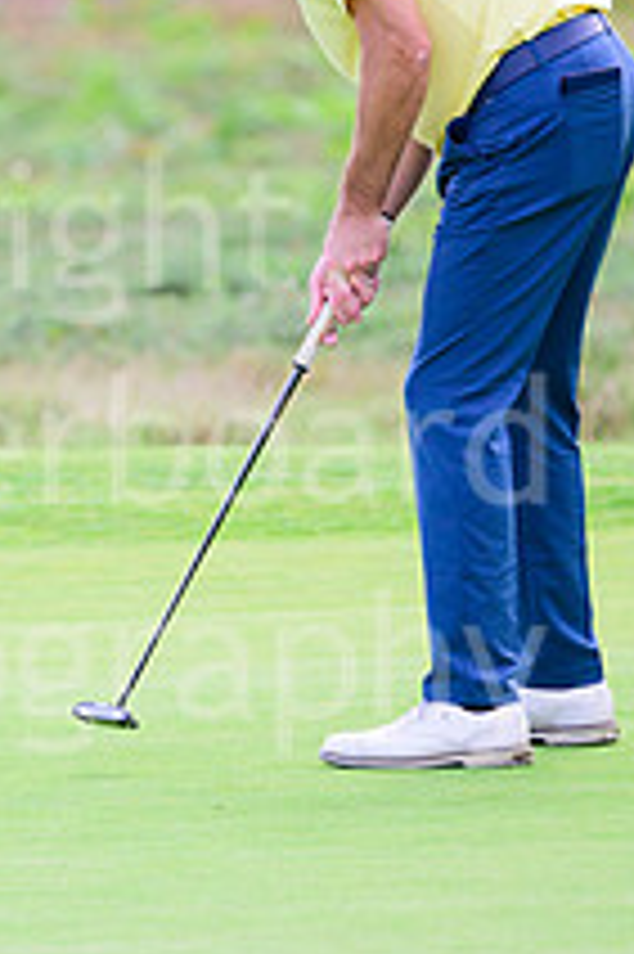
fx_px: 21351
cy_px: 477
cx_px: 58
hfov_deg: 1.7
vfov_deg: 2.6
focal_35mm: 807
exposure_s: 1/1250
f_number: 5.6
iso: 800
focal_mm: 380
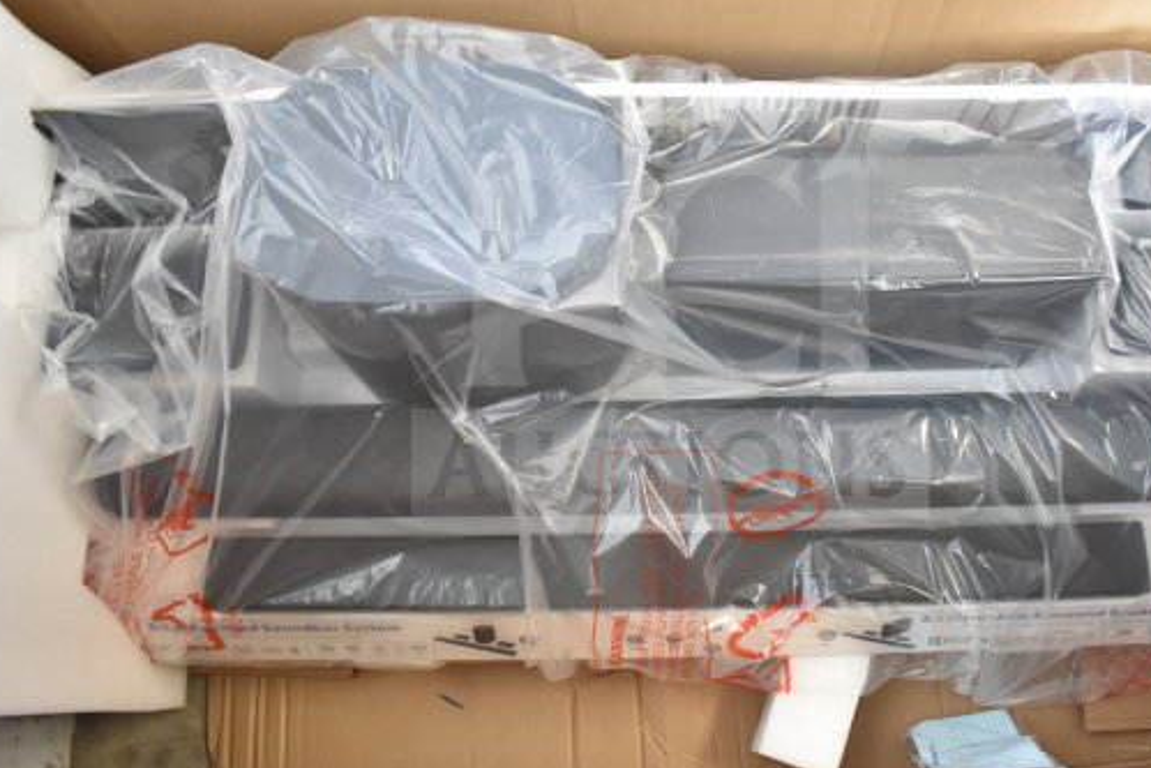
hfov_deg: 56.9
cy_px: 336
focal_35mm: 33
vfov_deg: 39.9
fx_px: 1055
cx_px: 669
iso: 1250
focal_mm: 18
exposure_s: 1/30
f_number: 3.5
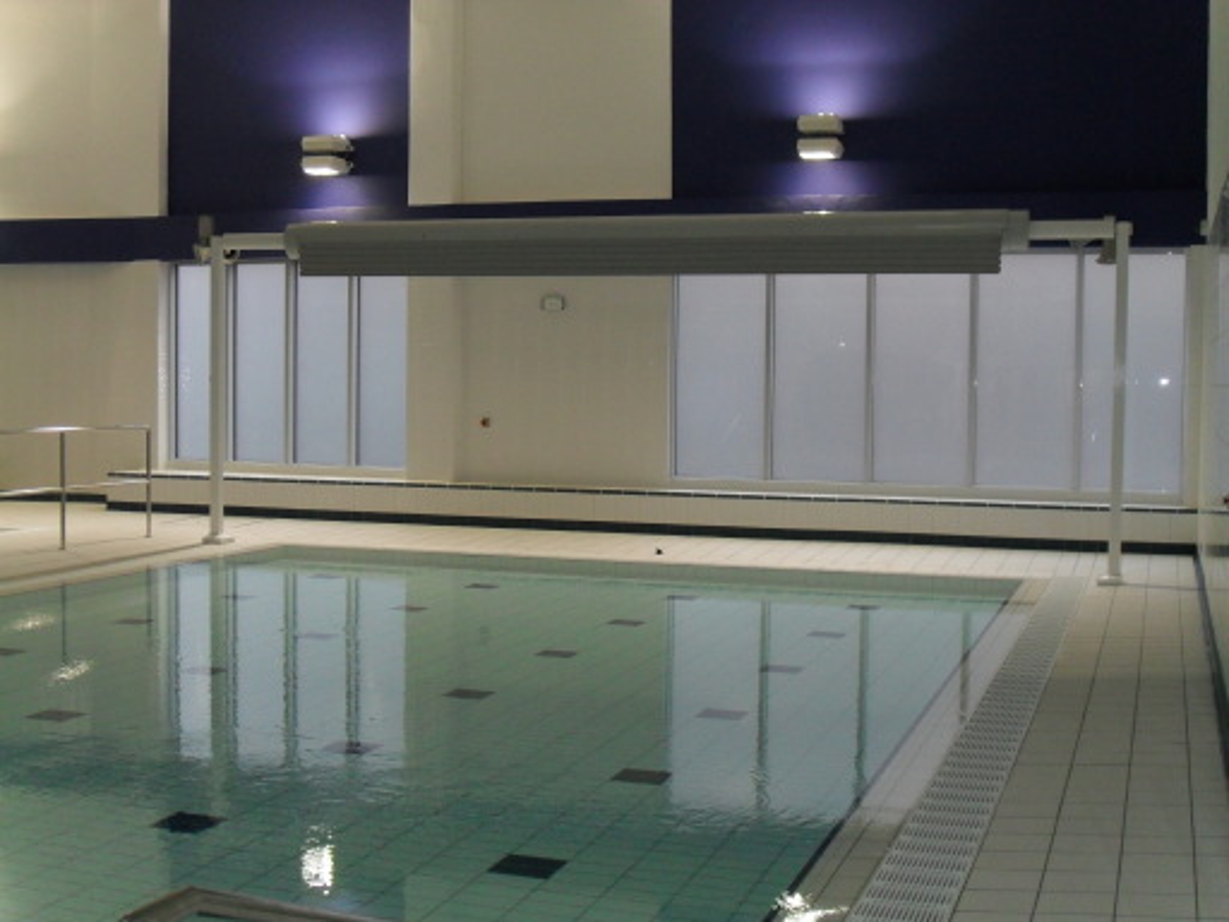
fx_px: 1775
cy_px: 461
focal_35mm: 50
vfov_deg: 29.1
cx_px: 614
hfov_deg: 38.2
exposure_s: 1/90
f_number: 3.3
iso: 200
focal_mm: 8.8
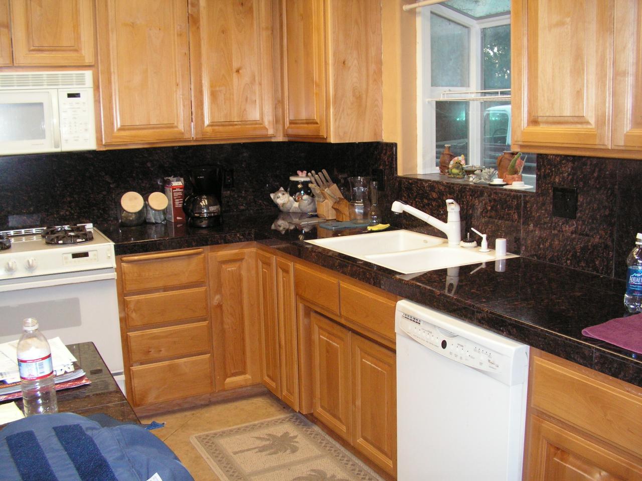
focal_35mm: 36
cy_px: 240
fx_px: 668
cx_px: 321
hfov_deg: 51.4
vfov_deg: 39.7
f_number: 3.2
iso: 160
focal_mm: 6
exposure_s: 1/40
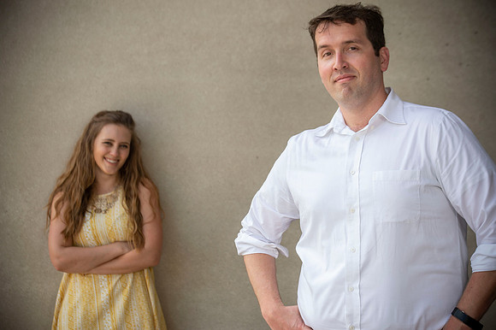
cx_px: 248
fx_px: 1308
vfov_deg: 14.4
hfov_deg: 21.5
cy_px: 165
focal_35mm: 95
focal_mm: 95
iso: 250
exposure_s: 1/250
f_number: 6.3
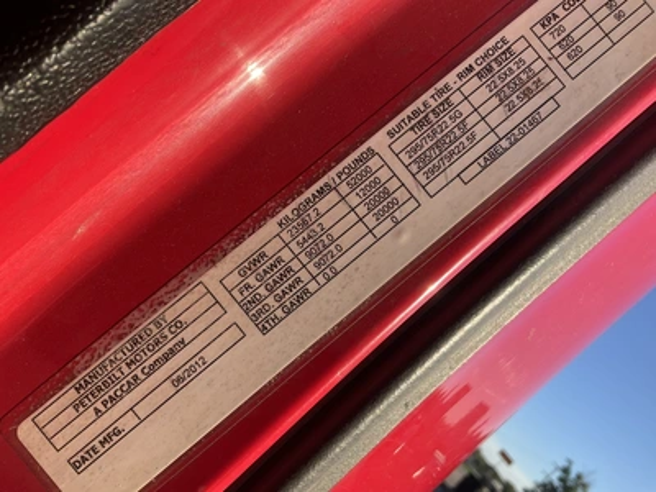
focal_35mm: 29
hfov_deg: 61.7
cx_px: 328
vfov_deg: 48.2
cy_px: 246
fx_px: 550
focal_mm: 3
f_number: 1.8
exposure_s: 1/586
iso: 25
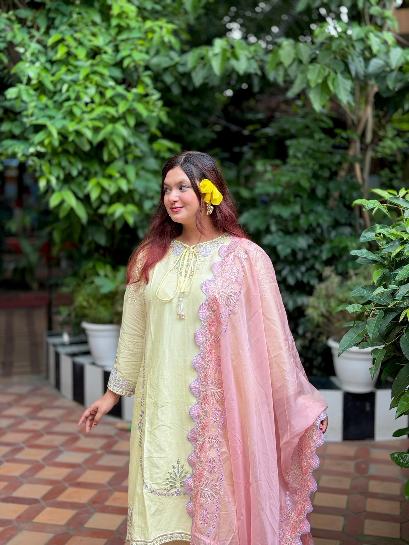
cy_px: 272
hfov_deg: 30.3
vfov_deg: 39.7
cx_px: 204
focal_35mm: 48
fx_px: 756
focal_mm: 6.76
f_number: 1.78
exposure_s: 1/249
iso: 64
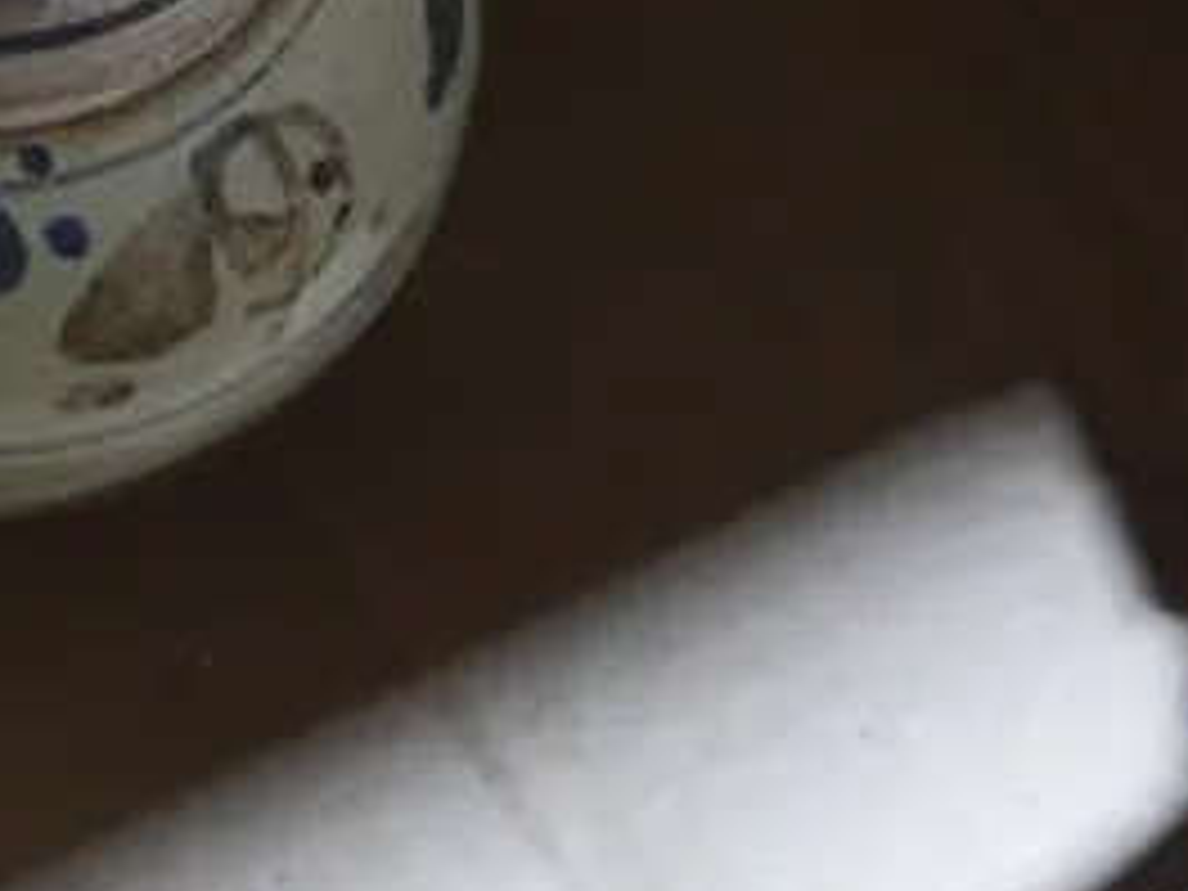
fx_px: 5320
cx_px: -220
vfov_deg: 9.2
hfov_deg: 12.5
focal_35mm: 155
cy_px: -592
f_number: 4.5
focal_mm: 20
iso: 1000
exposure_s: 1/60
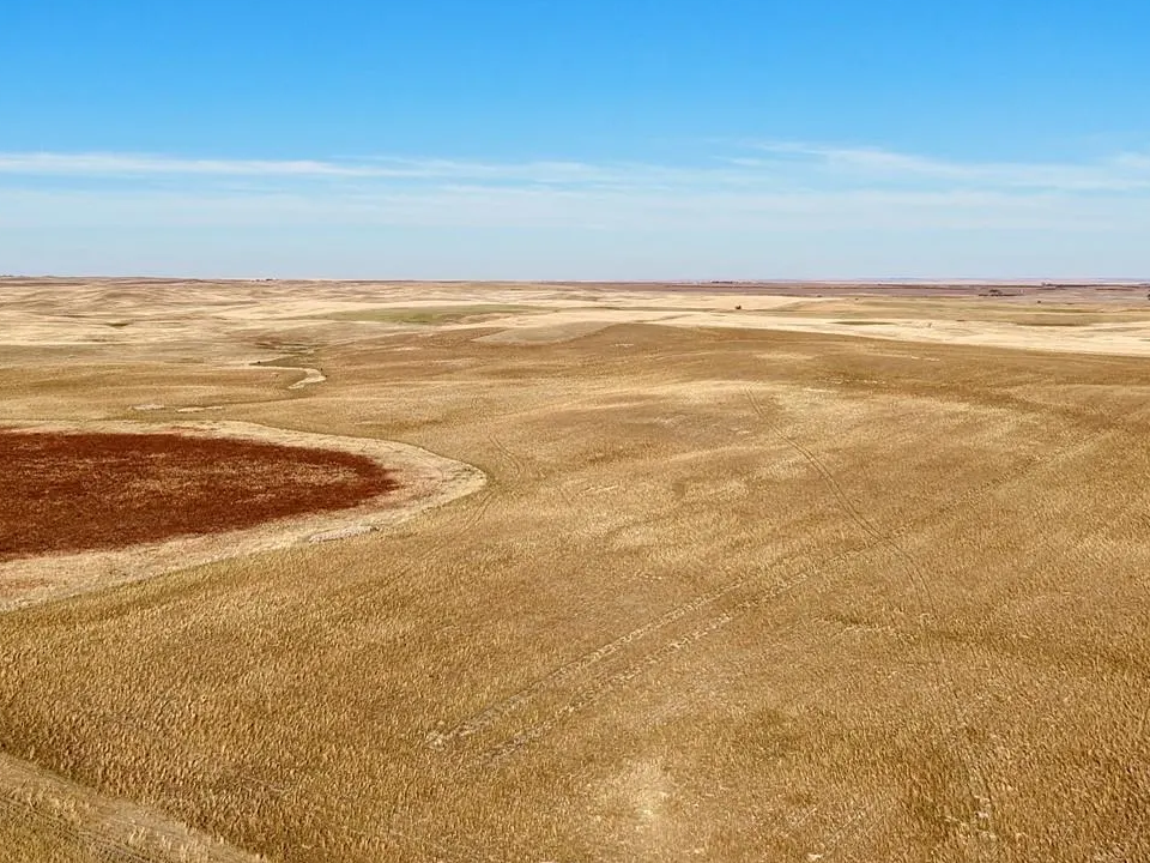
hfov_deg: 46.8
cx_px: 538
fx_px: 1329
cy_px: 308
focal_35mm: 40
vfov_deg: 35.7
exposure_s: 1/4000
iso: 100
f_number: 1.8
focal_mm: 8.67
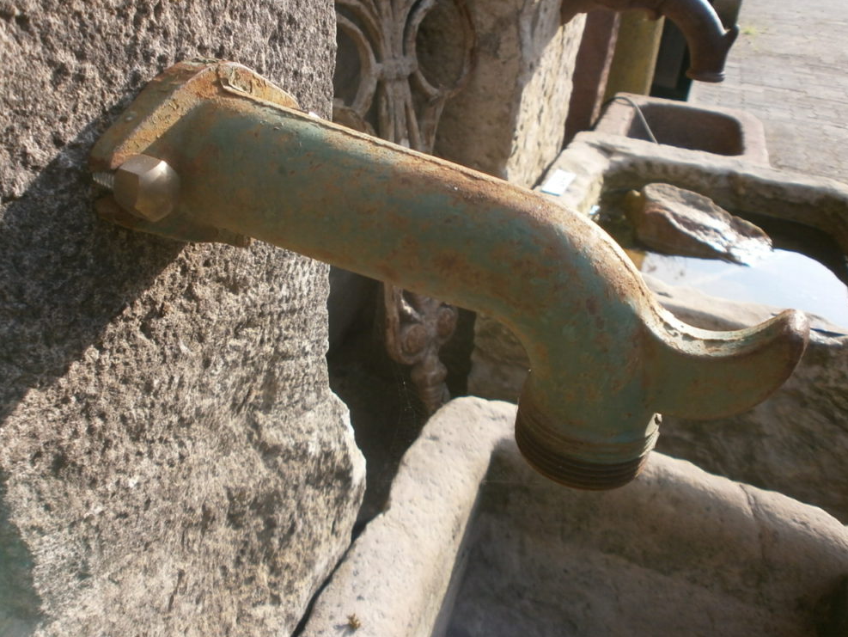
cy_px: 308
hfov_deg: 63.4
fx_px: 686
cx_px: 412
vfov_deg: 49.8
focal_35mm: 28
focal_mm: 4.8
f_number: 2.9
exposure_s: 1/320
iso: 100
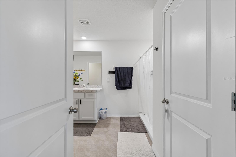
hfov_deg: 100.4
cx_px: 118
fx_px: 98
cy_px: 78
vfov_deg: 77.3
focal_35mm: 15
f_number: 7.1
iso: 100
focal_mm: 10
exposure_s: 1/2
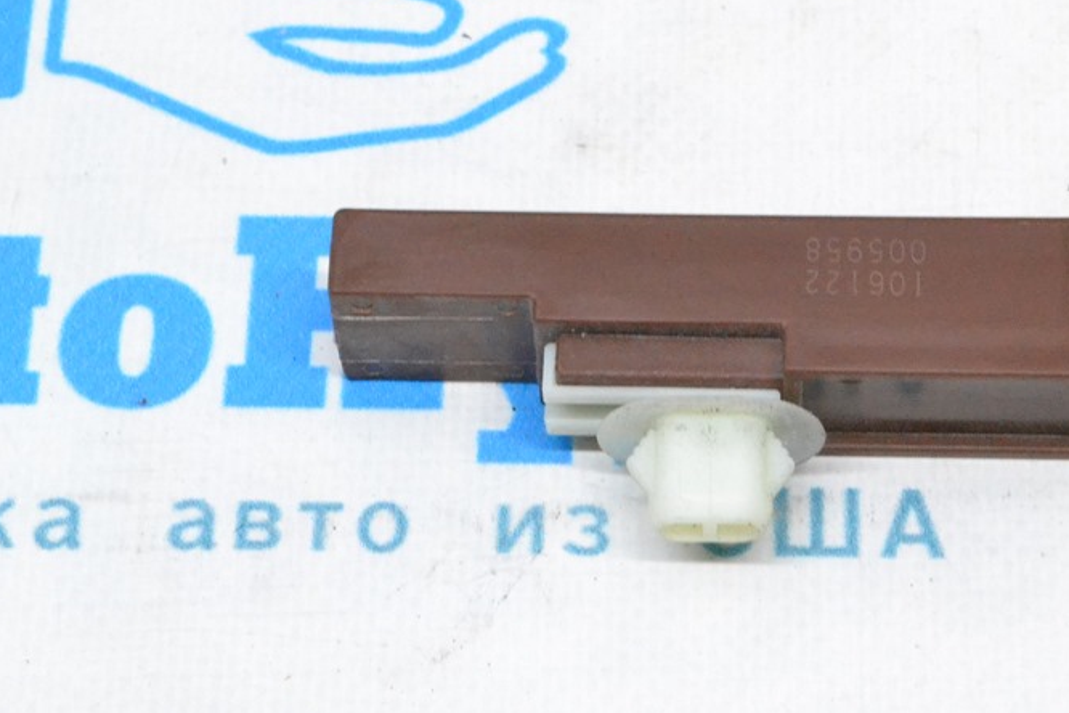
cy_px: 222
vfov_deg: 10.8
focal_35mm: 127
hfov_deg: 16.1
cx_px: 780
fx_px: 3764
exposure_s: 1/100
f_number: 13
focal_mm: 55
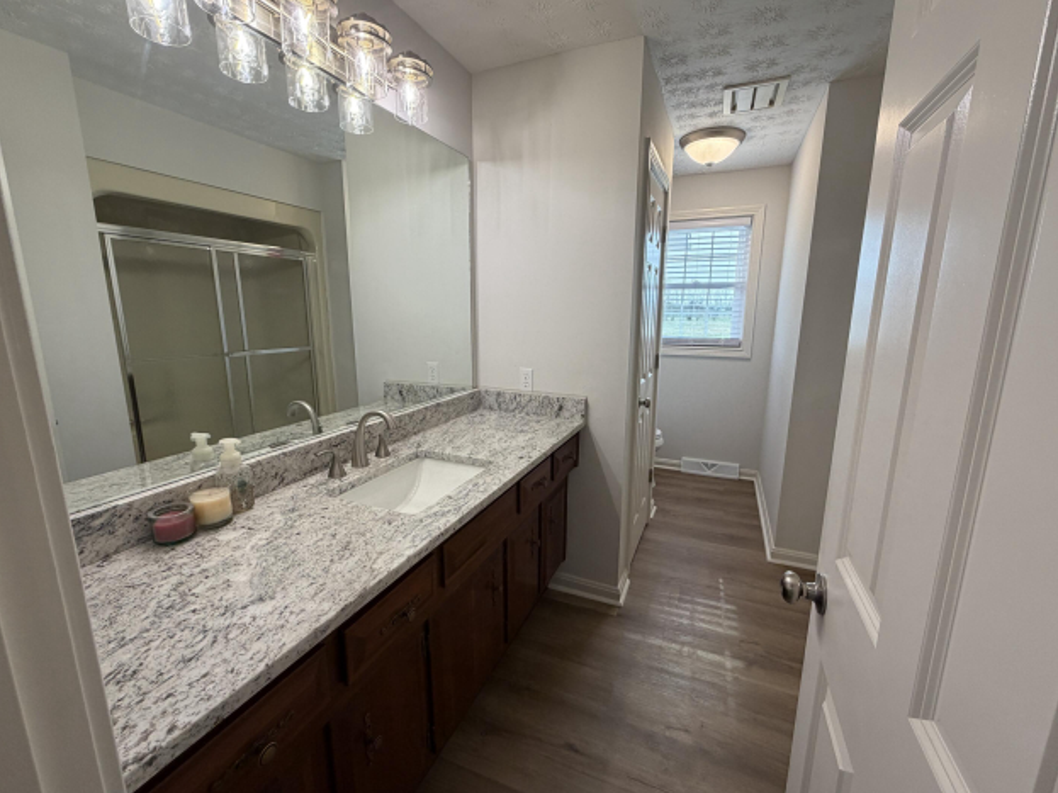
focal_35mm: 15
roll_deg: +0.0
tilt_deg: -11.0
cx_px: 532
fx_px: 458
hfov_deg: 98.2
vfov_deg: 81.7
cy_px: 399
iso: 125
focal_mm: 2.22
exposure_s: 1/120
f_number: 2.2
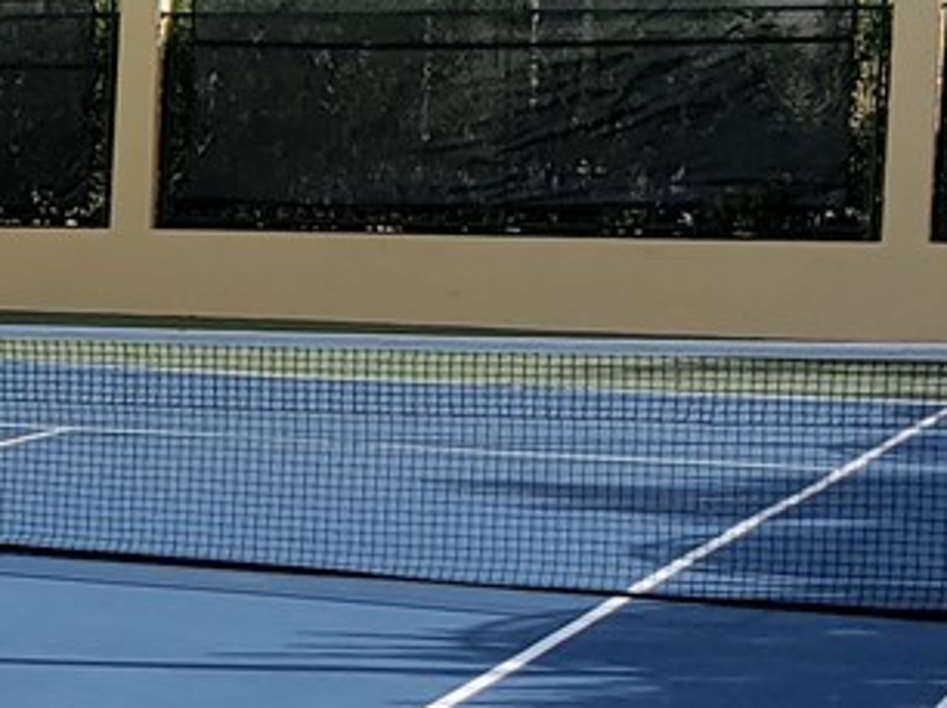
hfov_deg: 12.6
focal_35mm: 136
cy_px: 439
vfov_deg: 10.9
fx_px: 3718
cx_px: -1015
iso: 50
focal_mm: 4.3
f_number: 2.4
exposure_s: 1/1431
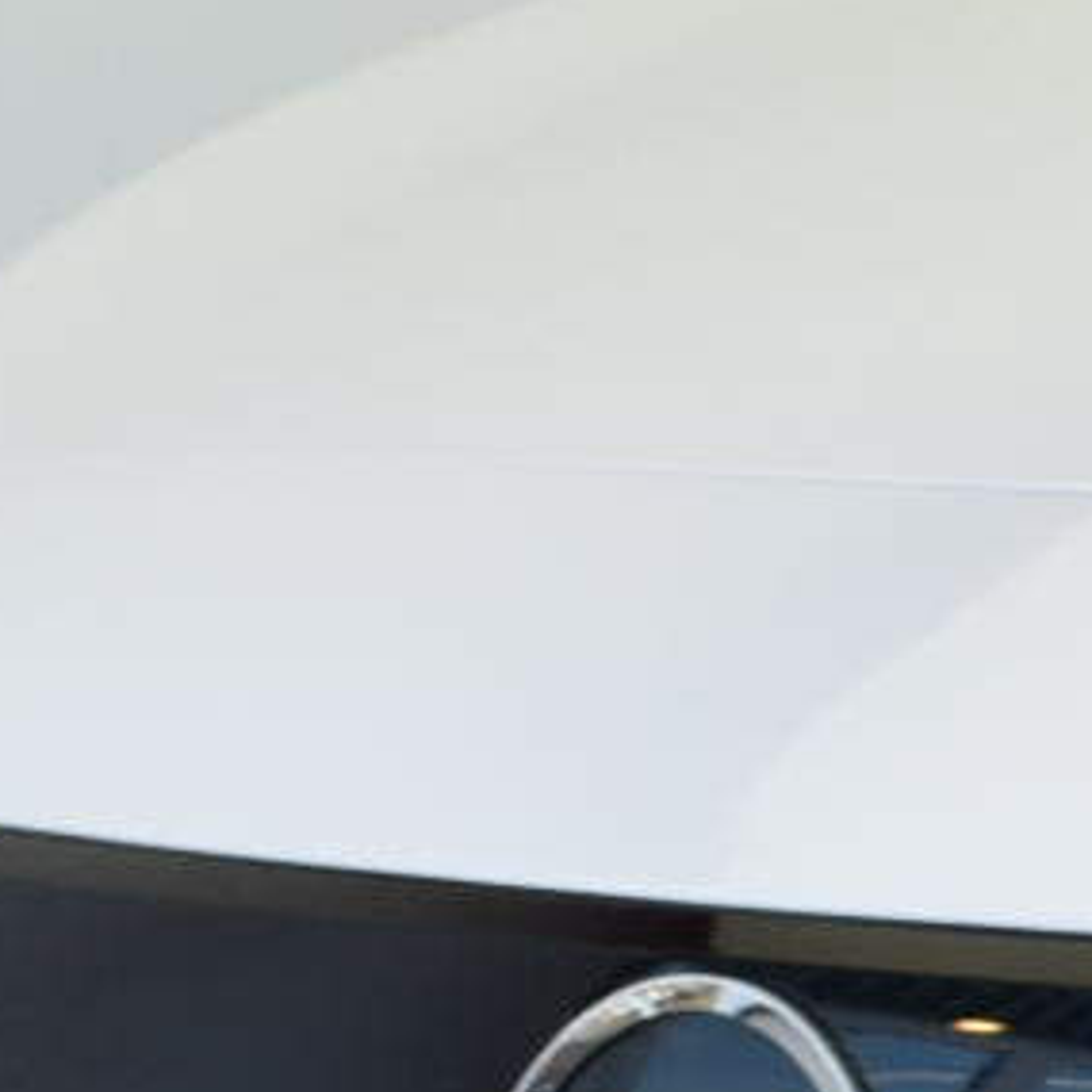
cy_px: 1395
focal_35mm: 361
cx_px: 4357
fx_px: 12901
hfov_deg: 4.5
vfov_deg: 4.8
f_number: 8
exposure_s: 1/60
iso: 400
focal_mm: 27
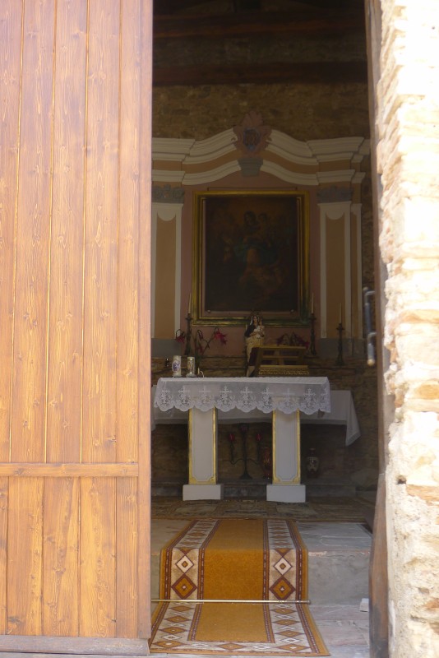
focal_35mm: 43
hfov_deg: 31.2
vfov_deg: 45.4
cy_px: 329
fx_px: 786
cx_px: 220
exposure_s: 1/80
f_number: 2.5
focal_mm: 9.2
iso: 80
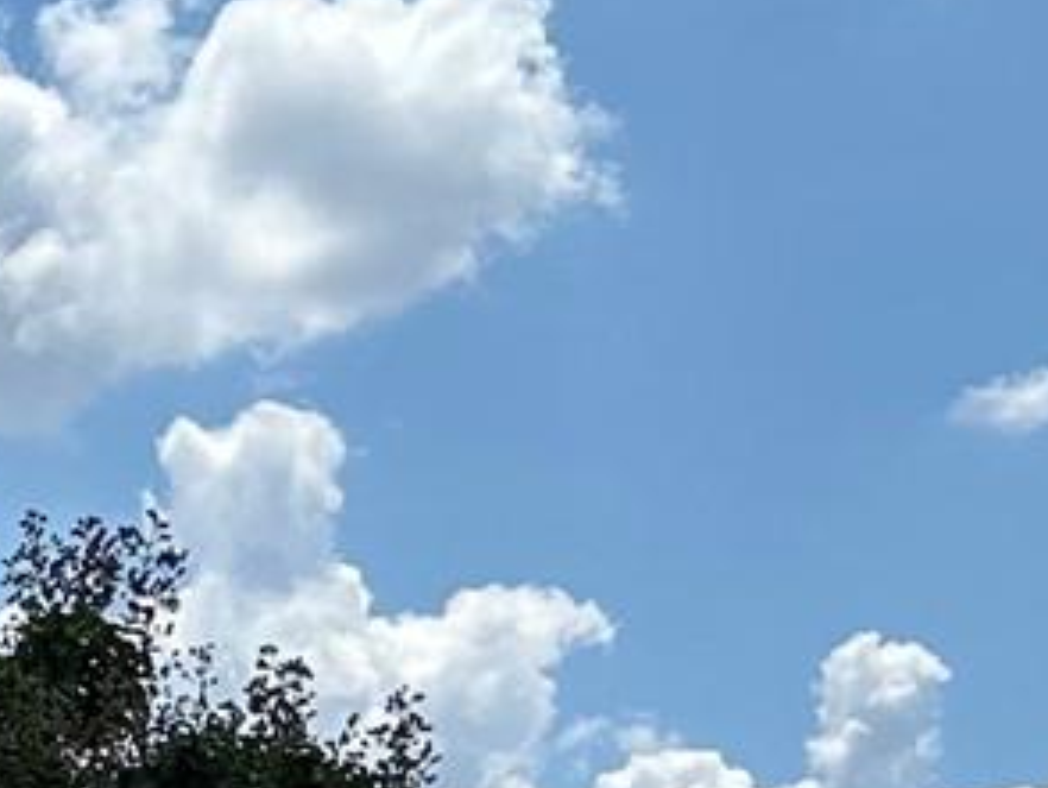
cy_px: 1797
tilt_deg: -0.4
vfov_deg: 8.3
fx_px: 5060
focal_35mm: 167
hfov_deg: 10.8
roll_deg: -0.4
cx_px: -1080
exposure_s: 1/7042
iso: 80
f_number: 1.78
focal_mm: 6.86
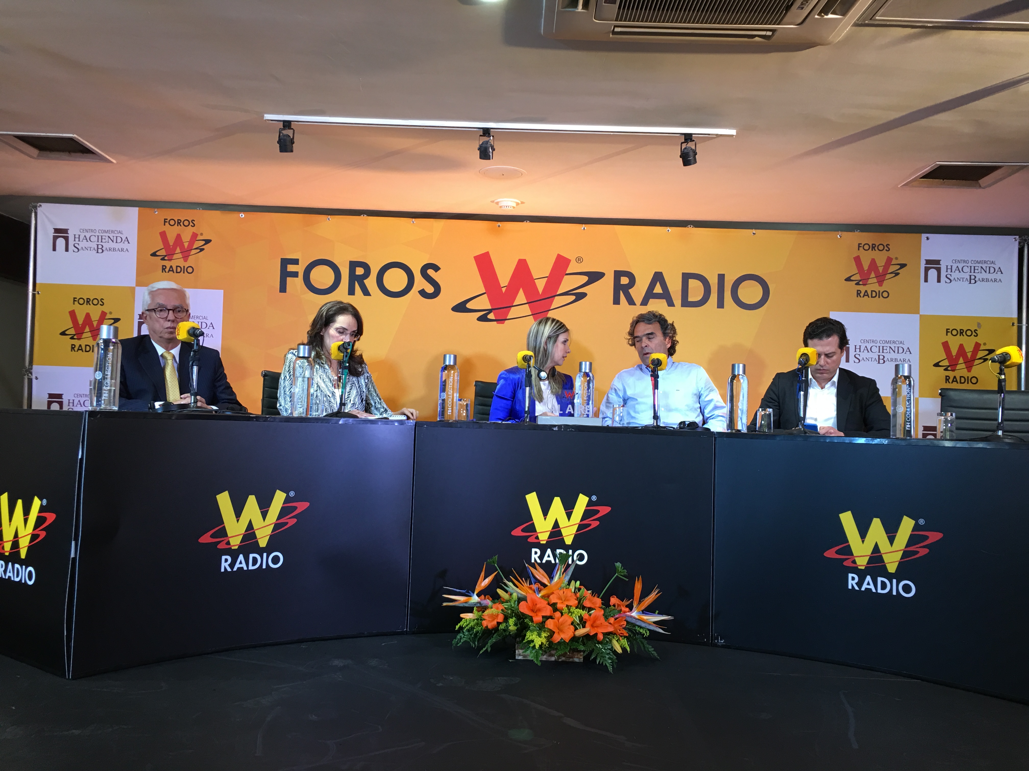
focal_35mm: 29
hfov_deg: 61.7
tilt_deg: +3.5
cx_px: 514
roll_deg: -2.4
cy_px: 386
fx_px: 862
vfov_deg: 48.2
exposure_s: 1/15
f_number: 2.2
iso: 32
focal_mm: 4.15
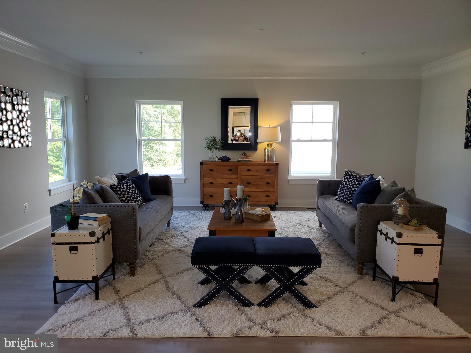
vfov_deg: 53.1
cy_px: 176
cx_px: 236
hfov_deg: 67.3
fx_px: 354
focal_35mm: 26
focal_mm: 4.3
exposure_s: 1/60
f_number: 2.4
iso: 64
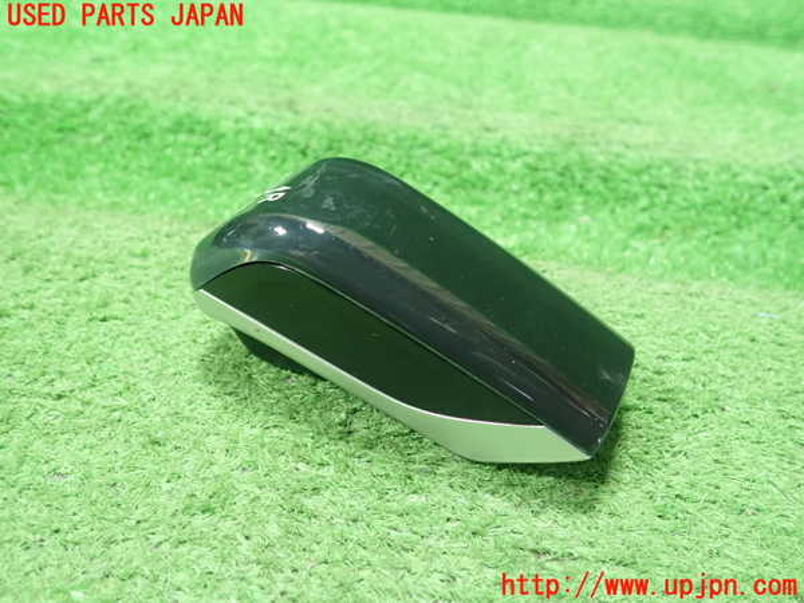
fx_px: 697
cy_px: 302
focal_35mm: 30
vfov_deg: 46.8
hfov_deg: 60.0
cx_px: 402
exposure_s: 1/80
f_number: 2.3
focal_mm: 5.5
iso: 800
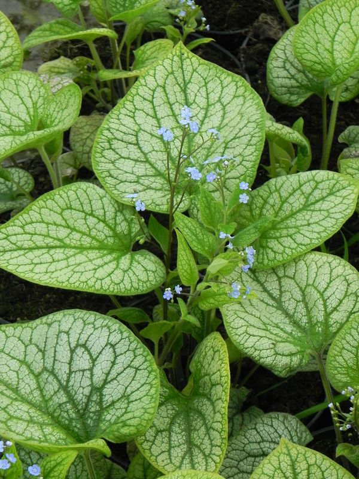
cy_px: 240
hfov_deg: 10.3
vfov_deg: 13.7
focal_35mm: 144
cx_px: 180
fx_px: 1991
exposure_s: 1/128
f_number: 4.5
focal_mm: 25.7
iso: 160
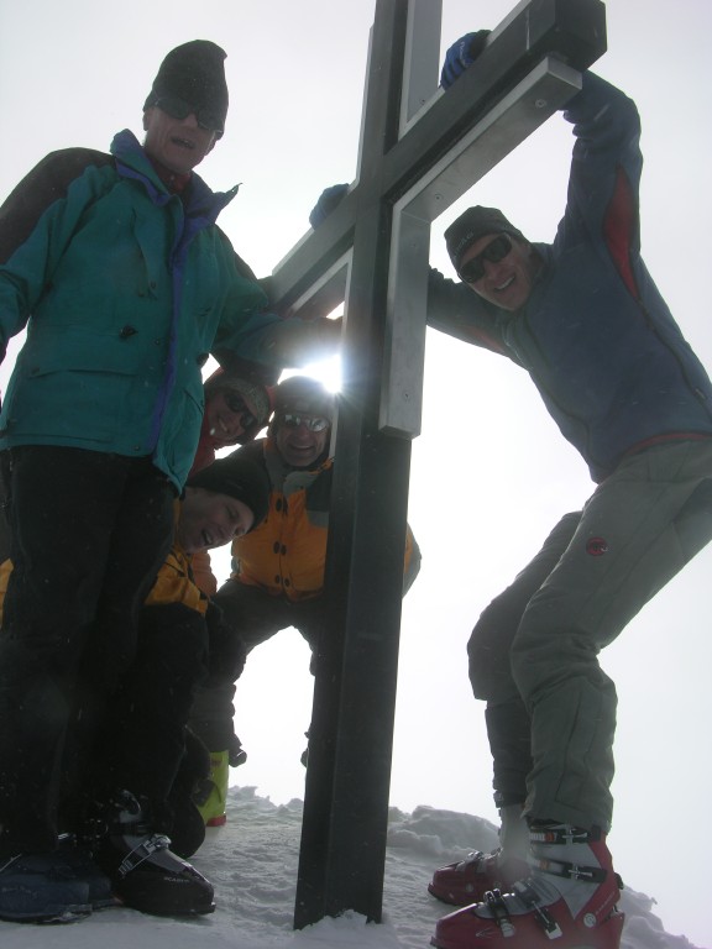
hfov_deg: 40.7
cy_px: 474
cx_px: 356
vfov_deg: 52.6
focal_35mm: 35
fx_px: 960
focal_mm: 9
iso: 50
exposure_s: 1/503
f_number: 8
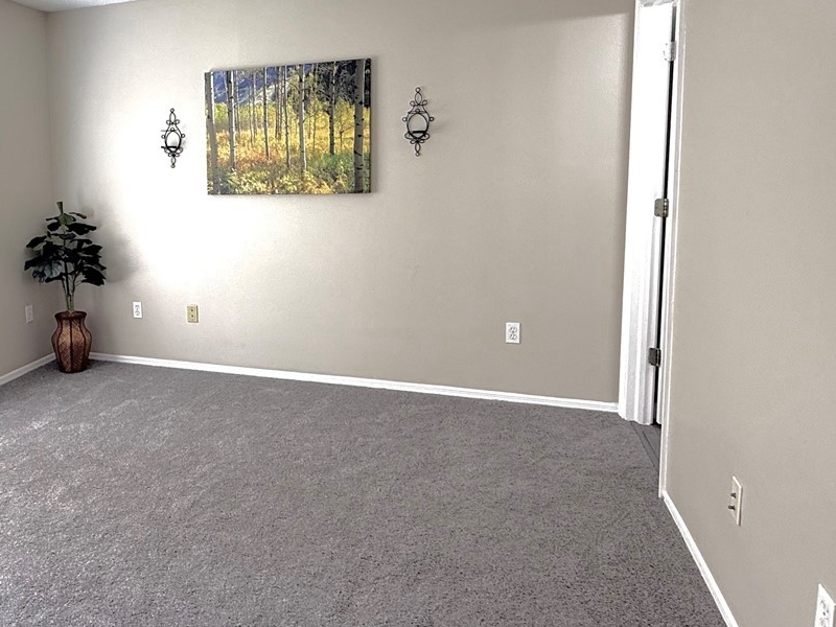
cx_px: 215
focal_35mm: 28
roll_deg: +1.1
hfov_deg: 60.2
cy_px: 235
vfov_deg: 49.3
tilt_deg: -5.4
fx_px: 676
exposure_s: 1/120
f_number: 2.2
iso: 80
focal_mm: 2.22
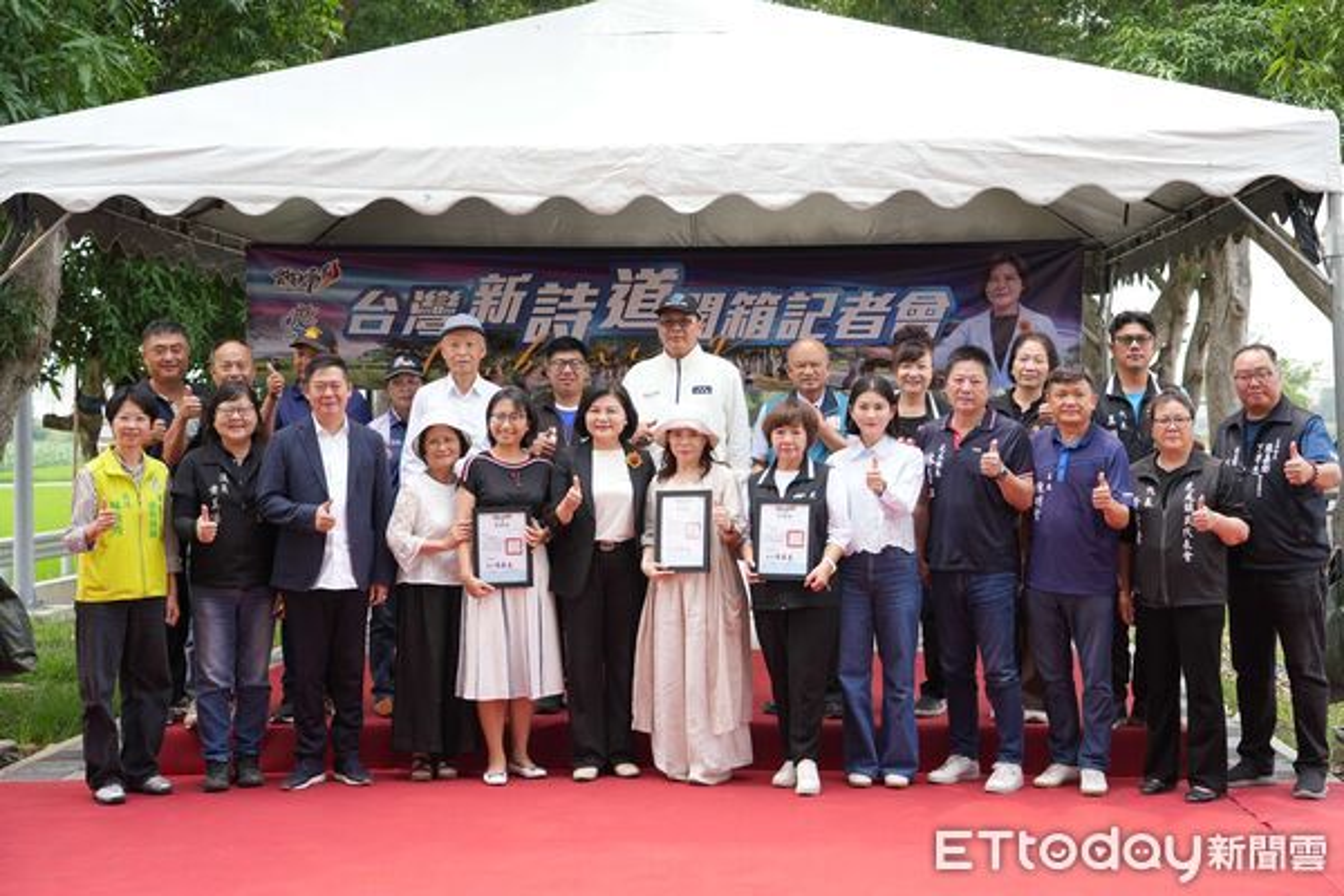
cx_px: 672
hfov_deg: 40.3
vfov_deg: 27.5
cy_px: 448
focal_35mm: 49
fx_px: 1829
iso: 200
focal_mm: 49
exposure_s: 1/400
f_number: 4
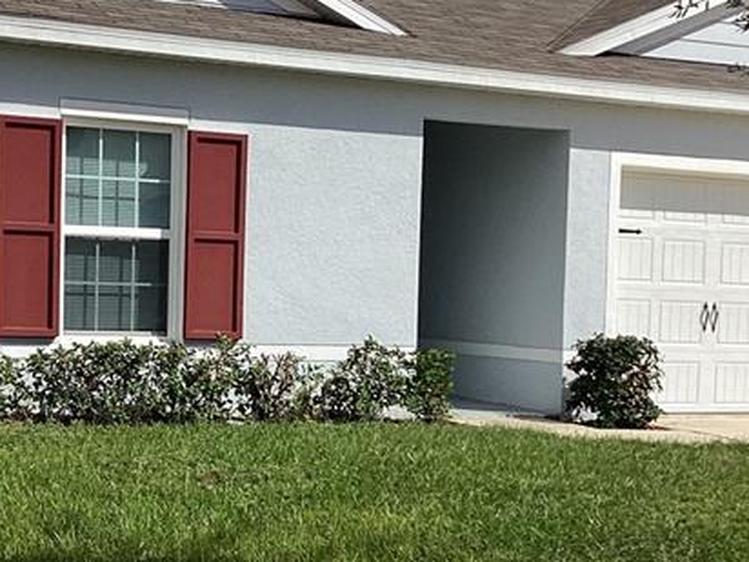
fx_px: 1666
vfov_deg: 19.1
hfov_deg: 25.3
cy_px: 373
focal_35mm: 77
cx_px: 389
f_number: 2.4
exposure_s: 1/2551
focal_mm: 3.3
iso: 25
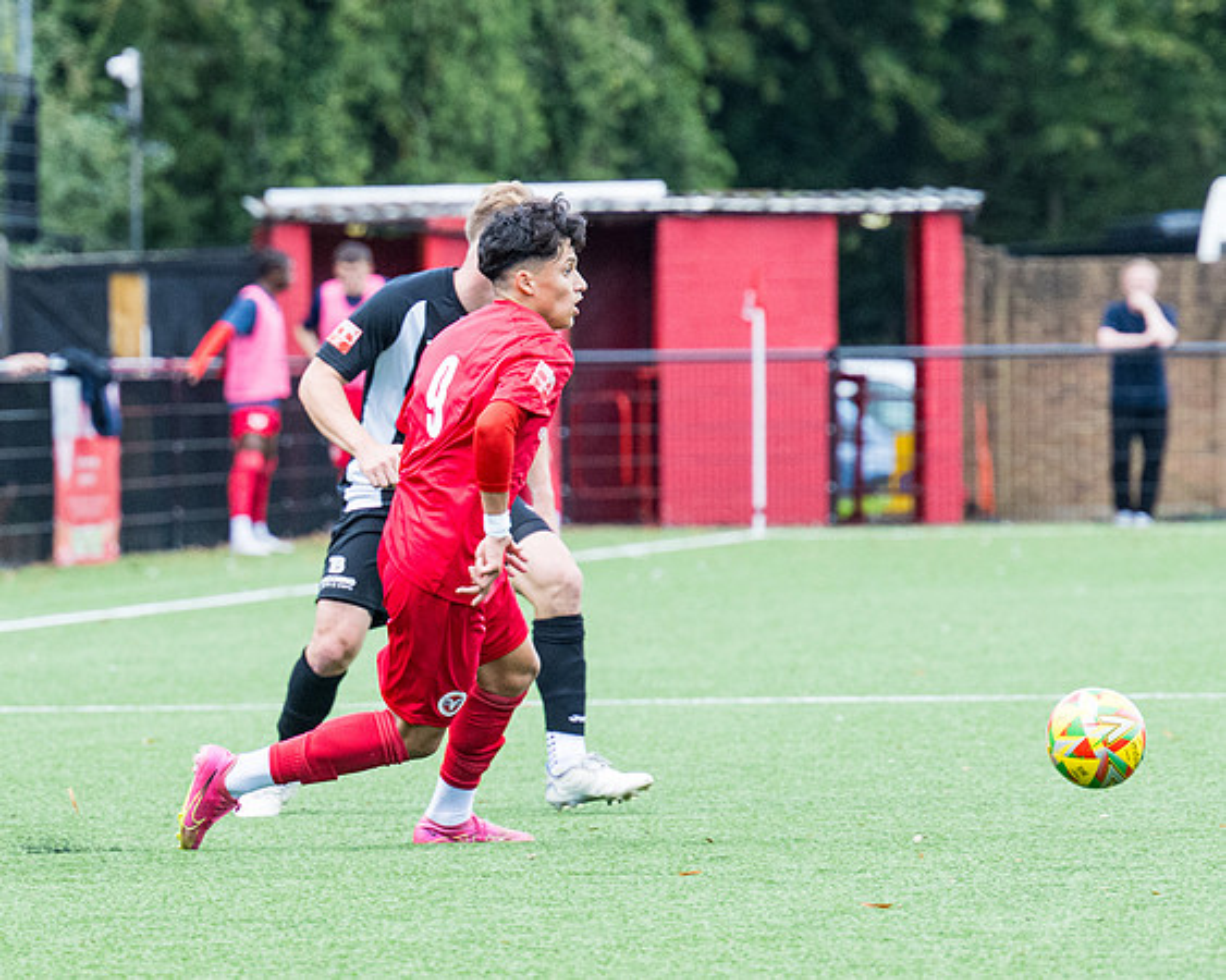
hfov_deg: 4.2
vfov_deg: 3.4
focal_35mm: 461
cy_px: 495
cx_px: 325
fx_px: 16725
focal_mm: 185
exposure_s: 1/1000
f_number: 4.5
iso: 800
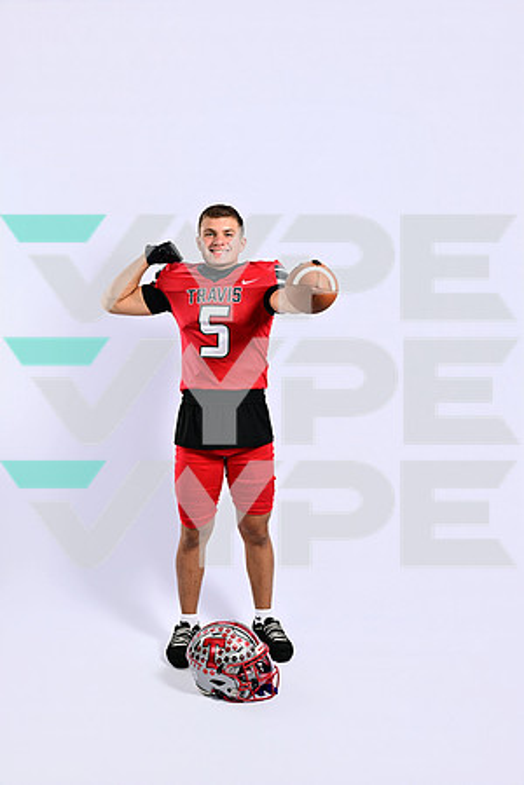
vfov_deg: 43.6
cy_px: 392
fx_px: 982
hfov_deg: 29.9
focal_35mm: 45
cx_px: 262
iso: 160
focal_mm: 45
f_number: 6.3
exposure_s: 1/200
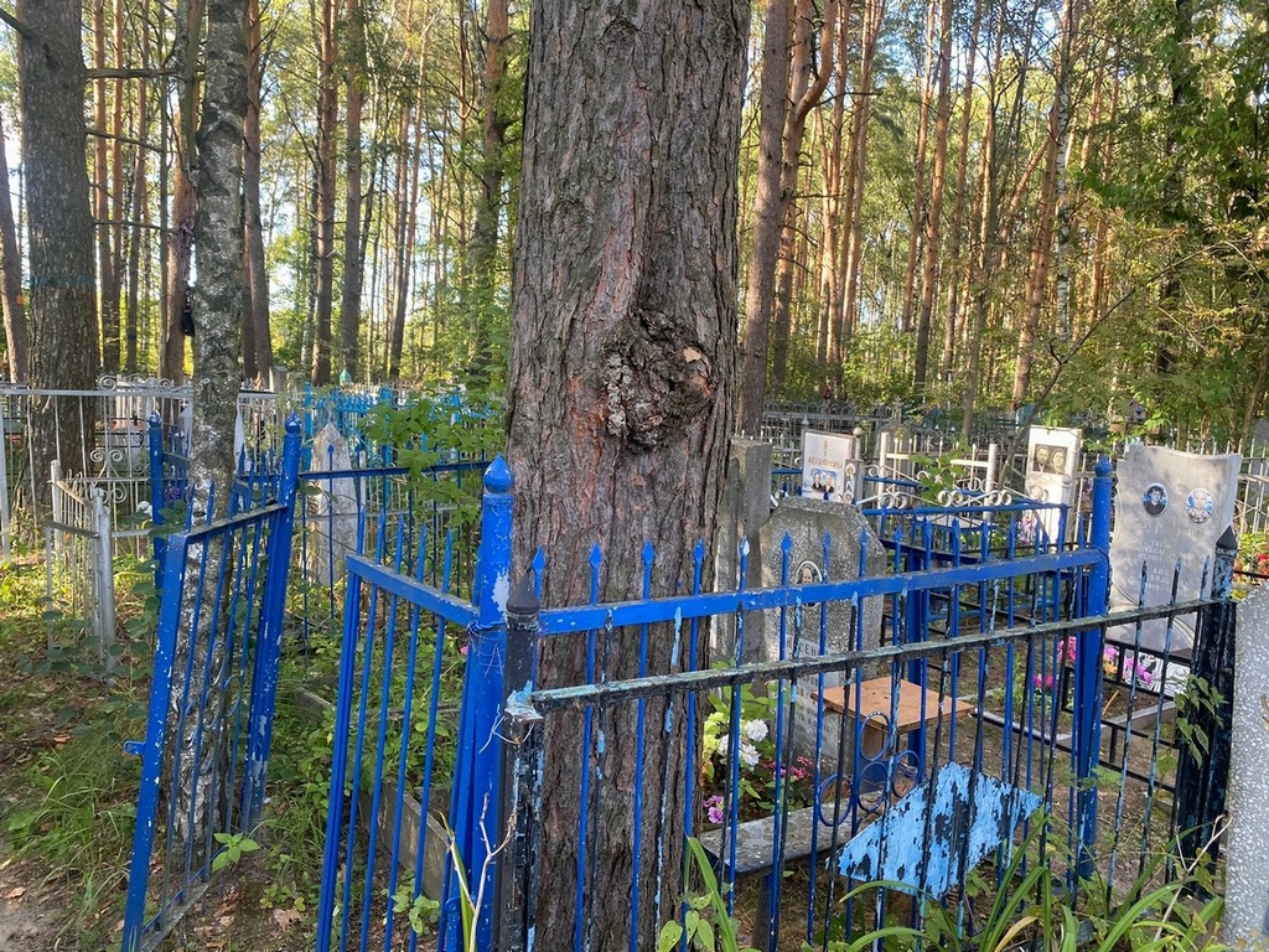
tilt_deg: -3.0
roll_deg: -3.4
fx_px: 953
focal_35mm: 26
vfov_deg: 53.1
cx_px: 634
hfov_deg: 67.3
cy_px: 476
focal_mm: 4.25
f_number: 1.8
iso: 64
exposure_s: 1/121
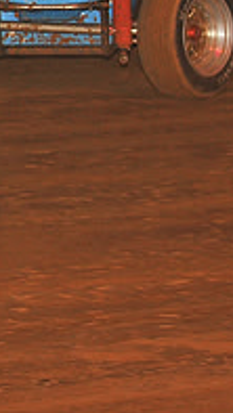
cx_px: -256
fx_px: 4059
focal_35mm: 370
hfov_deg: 3.3
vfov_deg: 5.8
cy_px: 20
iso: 1000
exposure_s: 1/320
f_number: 6.3
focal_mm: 120
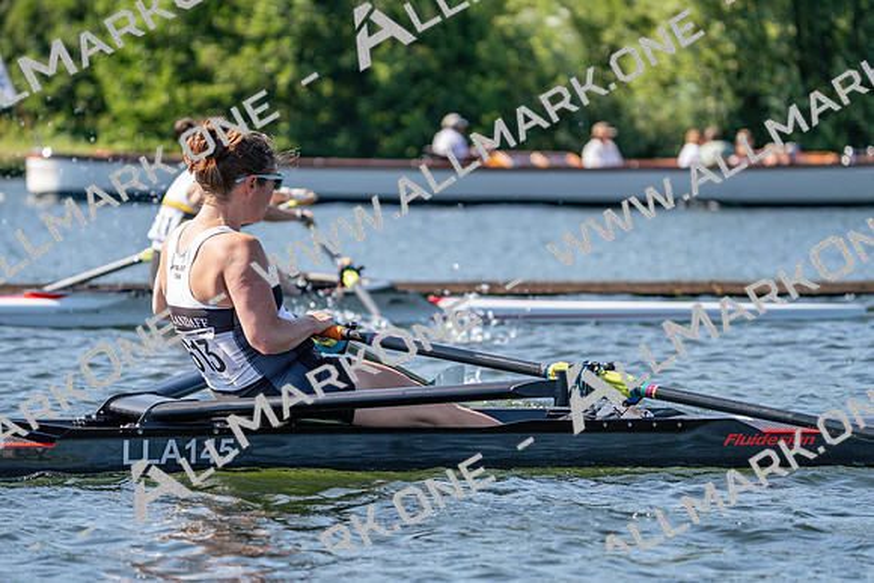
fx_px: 4856
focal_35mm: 200
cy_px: 292
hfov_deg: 10.3
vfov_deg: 6.9
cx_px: 437
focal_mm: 200
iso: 400
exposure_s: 1/1600
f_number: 5.6
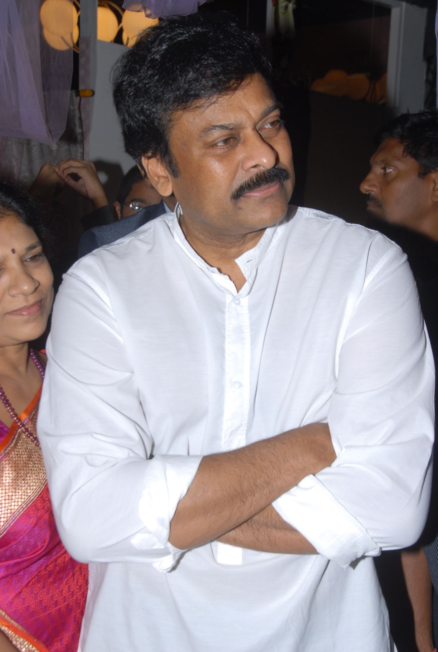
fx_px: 1144
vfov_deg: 31.8
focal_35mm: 63
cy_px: 326
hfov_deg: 21.7
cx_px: 219
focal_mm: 42
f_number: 9
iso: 200
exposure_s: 1/125
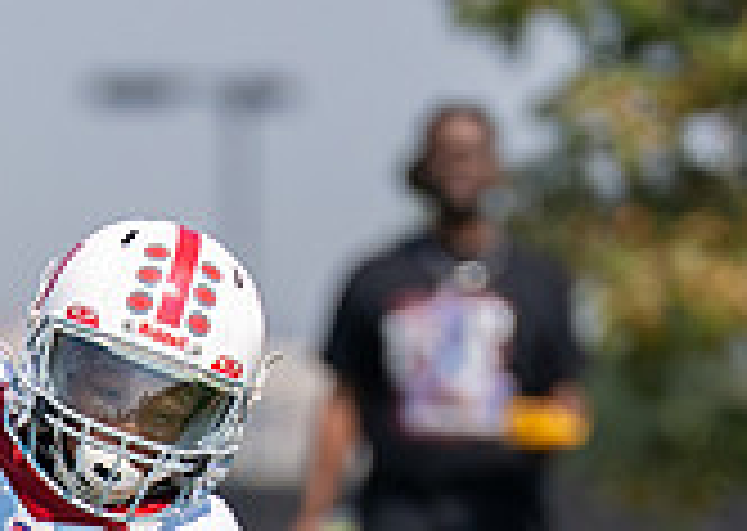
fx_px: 26815
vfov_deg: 1.1
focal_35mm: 1266
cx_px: 78
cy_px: 809
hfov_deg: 1.6
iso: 100
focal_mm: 200
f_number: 2.8
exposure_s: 1/2500
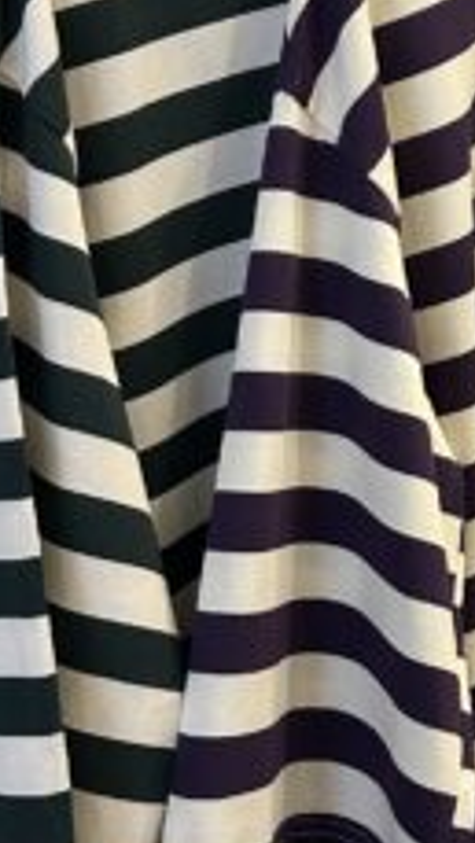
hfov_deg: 15.6
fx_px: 1700
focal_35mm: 76
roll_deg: -1.2
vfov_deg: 27.8
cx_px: 493
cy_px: 366
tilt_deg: -10.5
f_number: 1.78
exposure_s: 1/60
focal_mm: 6.86
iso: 250
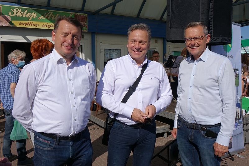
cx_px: 124
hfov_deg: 57.2
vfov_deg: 40.0
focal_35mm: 33
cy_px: 83
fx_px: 228
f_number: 5.6
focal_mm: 12.03
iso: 125
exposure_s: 1/1000
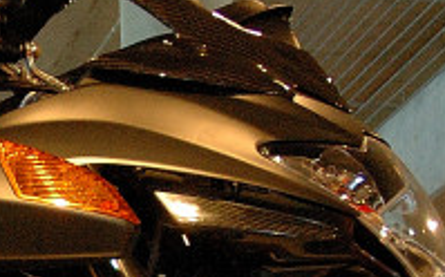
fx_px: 2290
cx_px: -177
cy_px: 428
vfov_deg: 6.8
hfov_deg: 10.8
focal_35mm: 189
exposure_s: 1/60
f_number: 3.8
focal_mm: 24
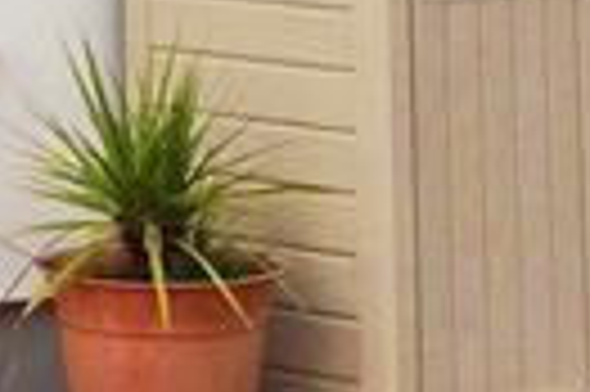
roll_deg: +0.0
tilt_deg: +11.8
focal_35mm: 236
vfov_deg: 5.2
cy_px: -1113
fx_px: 3863
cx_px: -113
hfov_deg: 8.6
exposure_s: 1/1325
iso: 32
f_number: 2.2
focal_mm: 4.15
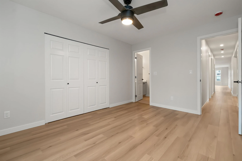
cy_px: 80
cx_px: 121
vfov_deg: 77.3
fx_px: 101
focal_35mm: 15
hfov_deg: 100.4
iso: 320
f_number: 8
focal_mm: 10
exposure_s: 1/50
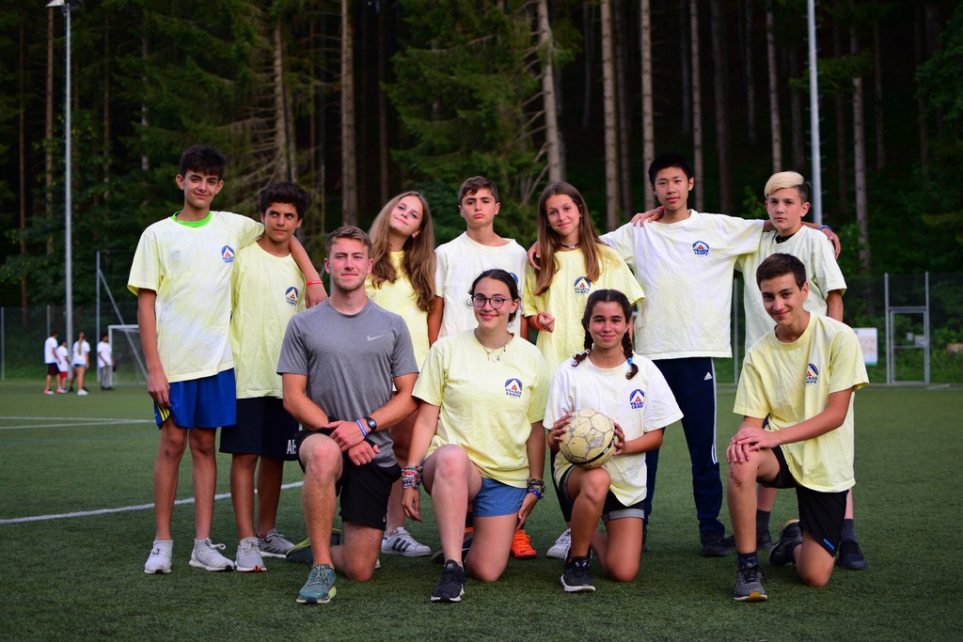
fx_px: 1404
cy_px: 321
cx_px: 482
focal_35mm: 52
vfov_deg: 25.8
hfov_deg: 37.8
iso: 100
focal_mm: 35
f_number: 2
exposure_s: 1/640
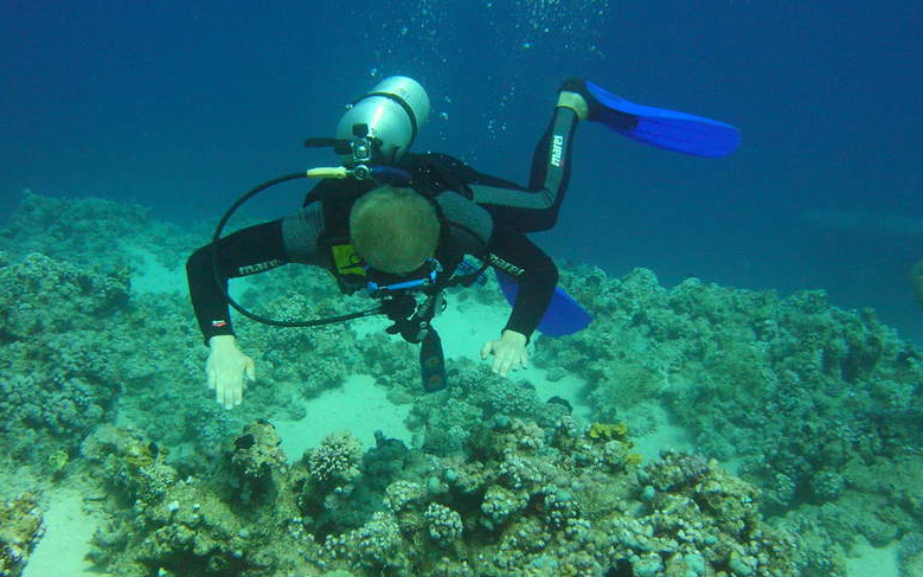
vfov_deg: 34.4
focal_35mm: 37
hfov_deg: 52.7
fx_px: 931
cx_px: 459
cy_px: 279
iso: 50
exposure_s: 1/113
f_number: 4.9
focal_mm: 5.7
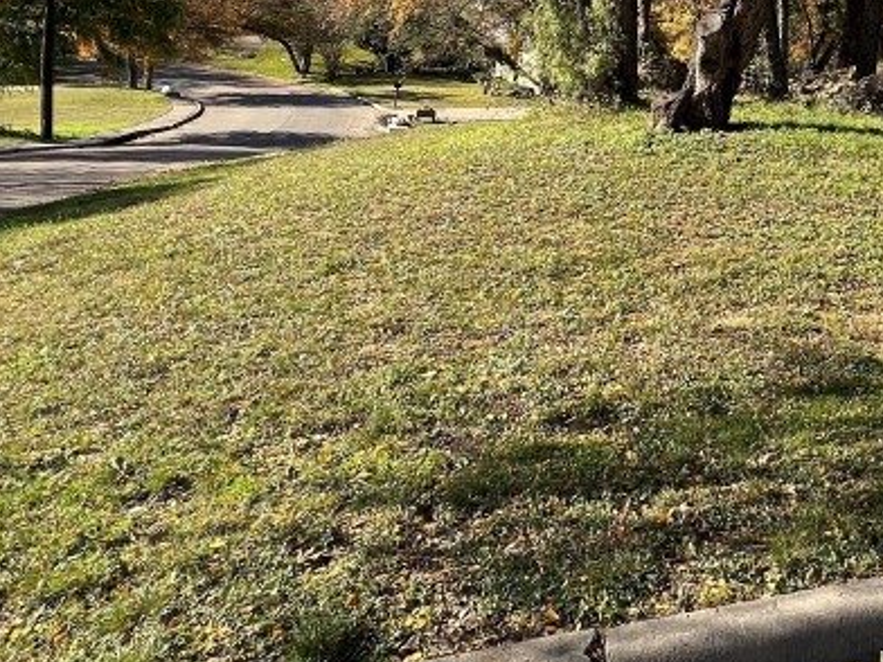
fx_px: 867
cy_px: 68
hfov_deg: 47.3
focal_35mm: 34
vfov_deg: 38.9
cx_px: 827
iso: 32
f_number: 1.8
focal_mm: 1.57
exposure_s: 1/752
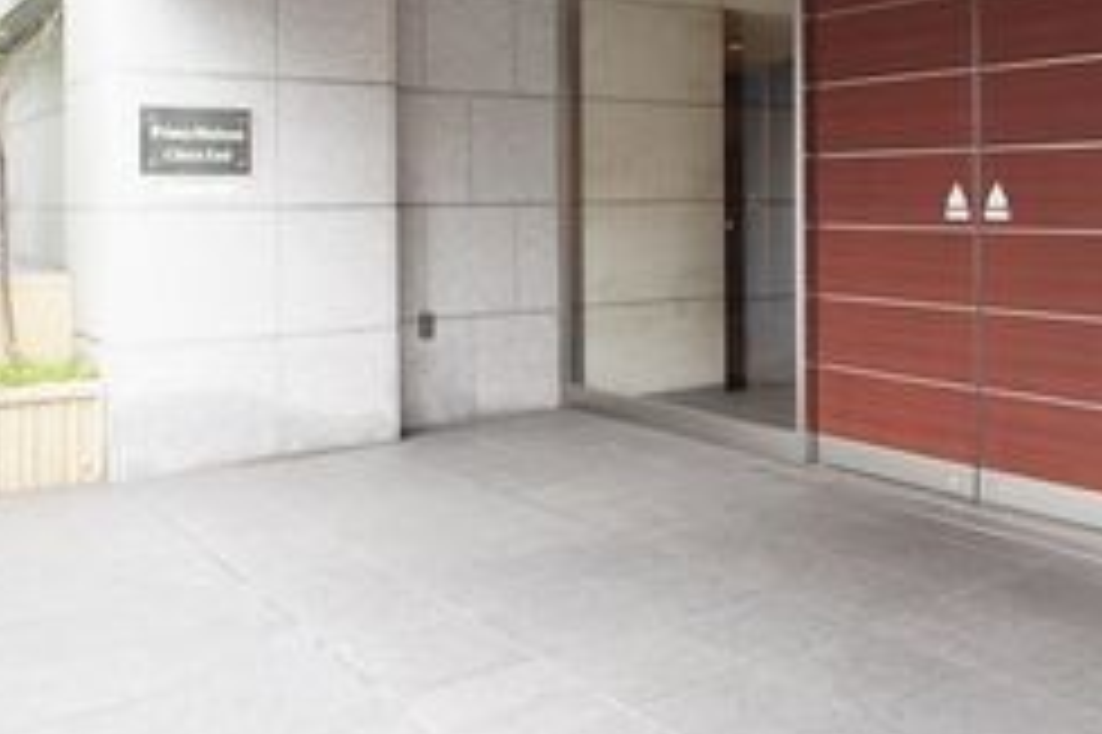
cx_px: 733
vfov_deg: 27.3
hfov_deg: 39.9
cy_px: 221
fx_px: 1499
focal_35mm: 49
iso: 125
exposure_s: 1/60
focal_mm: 16
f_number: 4
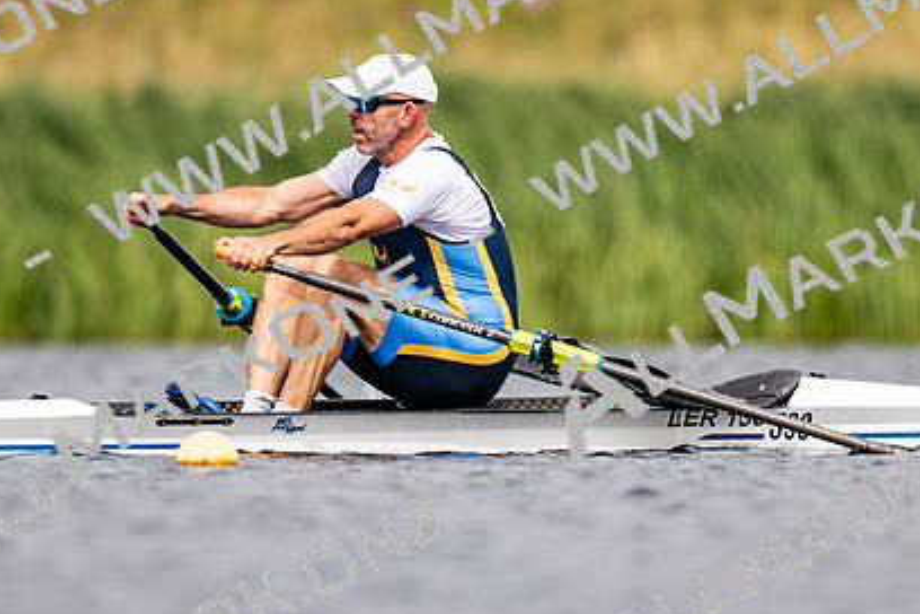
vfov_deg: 1.1
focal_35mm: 1278
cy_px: 248
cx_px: 365
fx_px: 32657
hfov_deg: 1.6
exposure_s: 1/2500
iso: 250
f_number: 4
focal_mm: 600
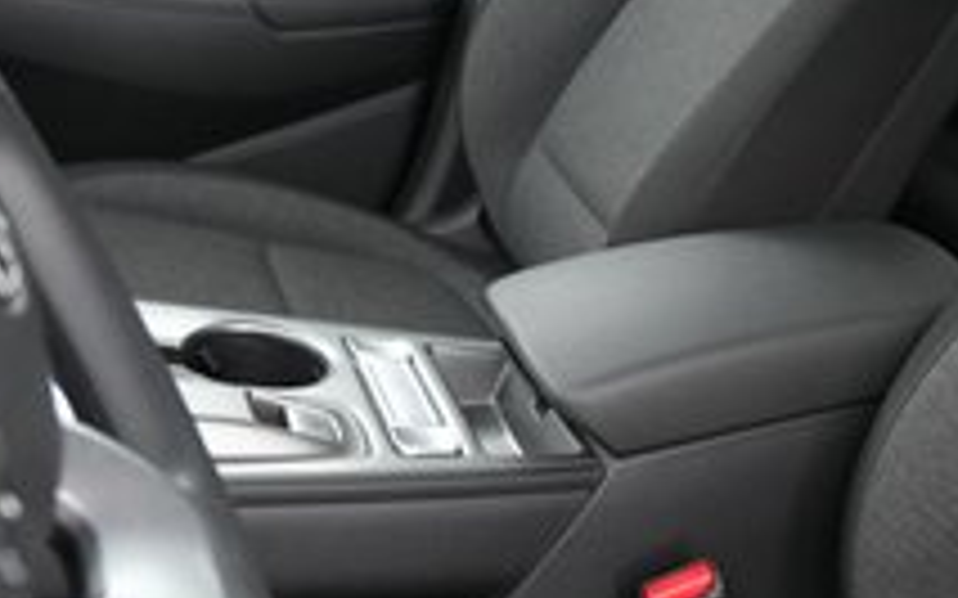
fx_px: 1357
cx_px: 787
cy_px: 252
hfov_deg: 37.3
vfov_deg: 24.8
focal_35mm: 52
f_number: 2.8
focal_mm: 17
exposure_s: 1/30
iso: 3200
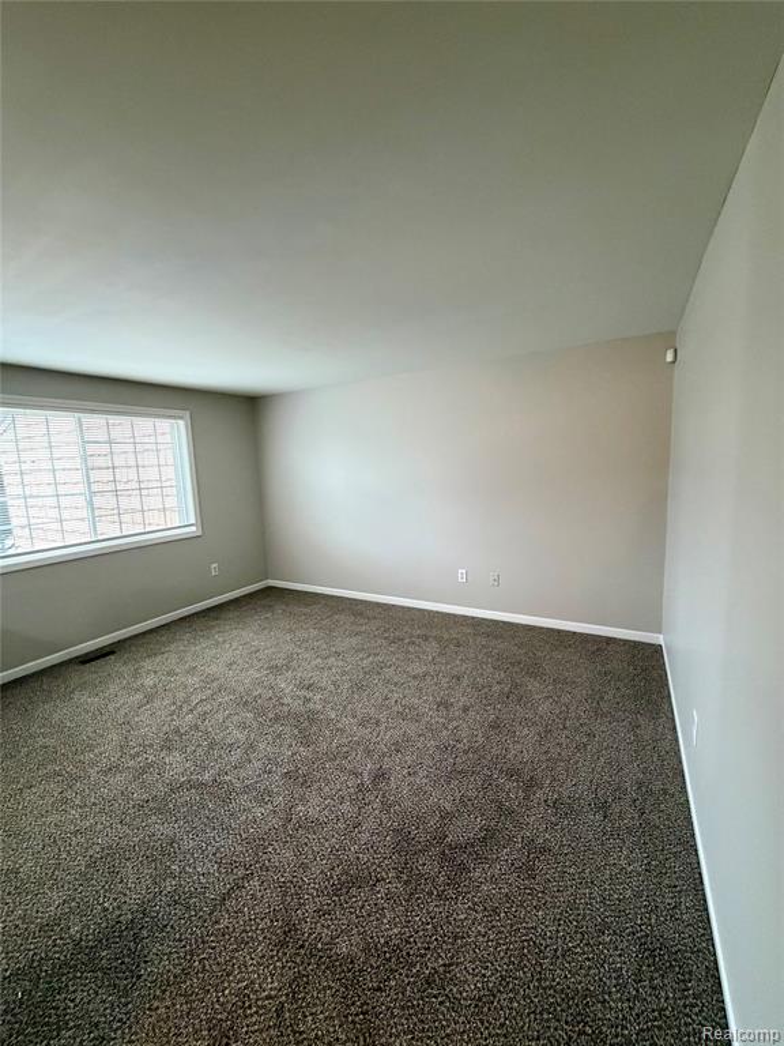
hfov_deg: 85.7
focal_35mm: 14
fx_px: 423
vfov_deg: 102.1
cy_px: 523
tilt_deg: -7.7
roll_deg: +2.0
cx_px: 392
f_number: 2.2
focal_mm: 2.22
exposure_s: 1/60
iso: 500
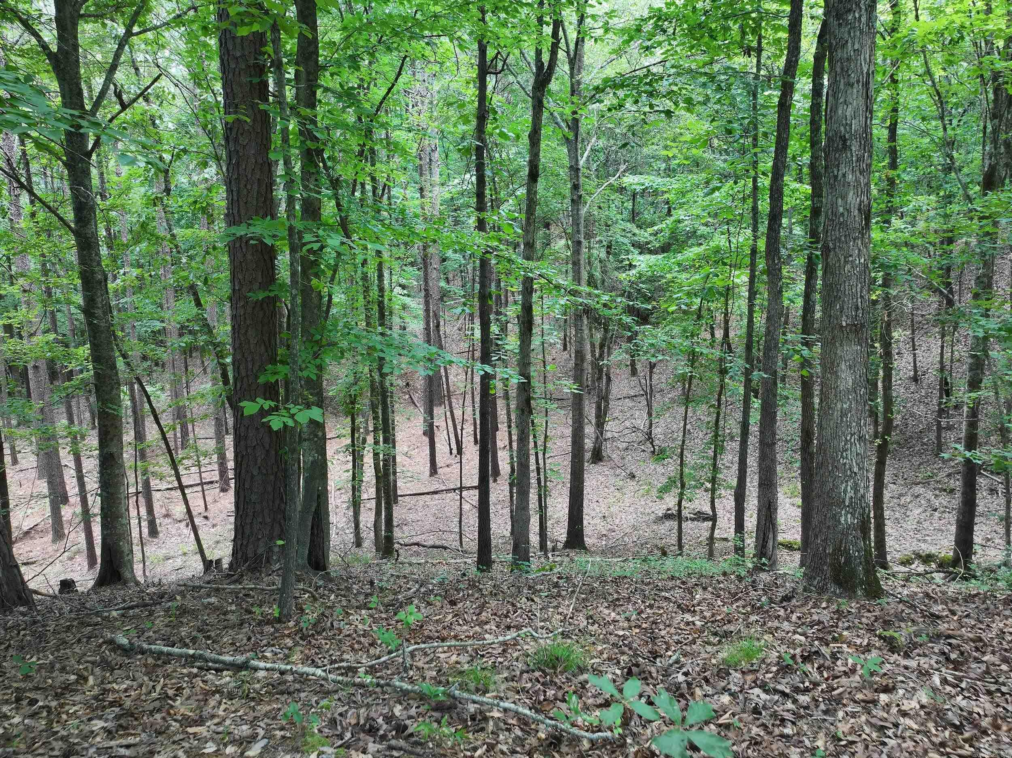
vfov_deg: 56.8
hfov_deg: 71.6
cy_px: 379
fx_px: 701
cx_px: 506
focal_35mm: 24
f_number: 2.8
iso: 100
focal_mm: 12.29
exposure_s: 1/20
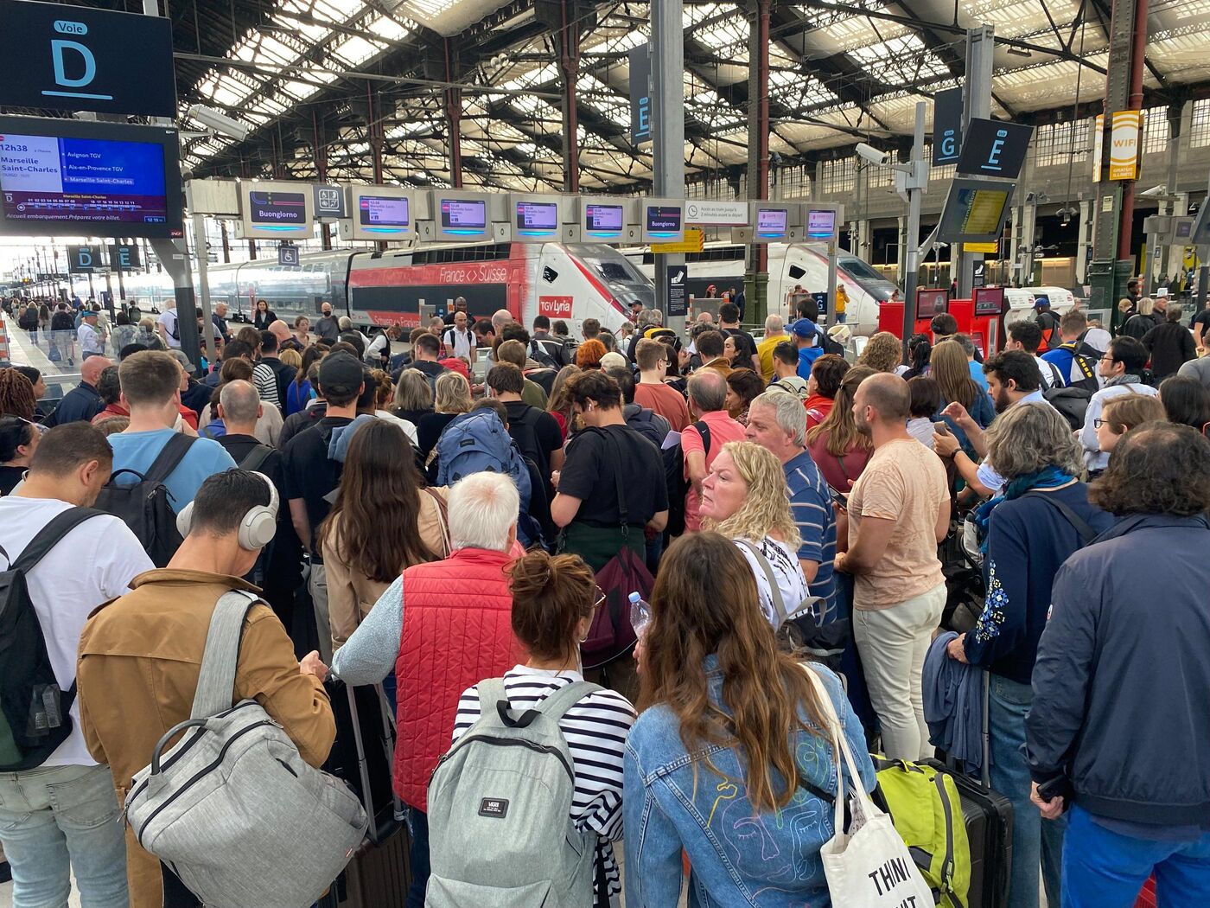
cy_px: 454
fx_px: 909
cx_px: 605
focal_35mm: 26
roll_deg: +0.7
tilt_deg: -10.7
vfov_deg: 53.1
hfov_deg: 67.3
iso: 80
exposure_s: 1/121
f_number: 1.8
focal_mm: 4.25
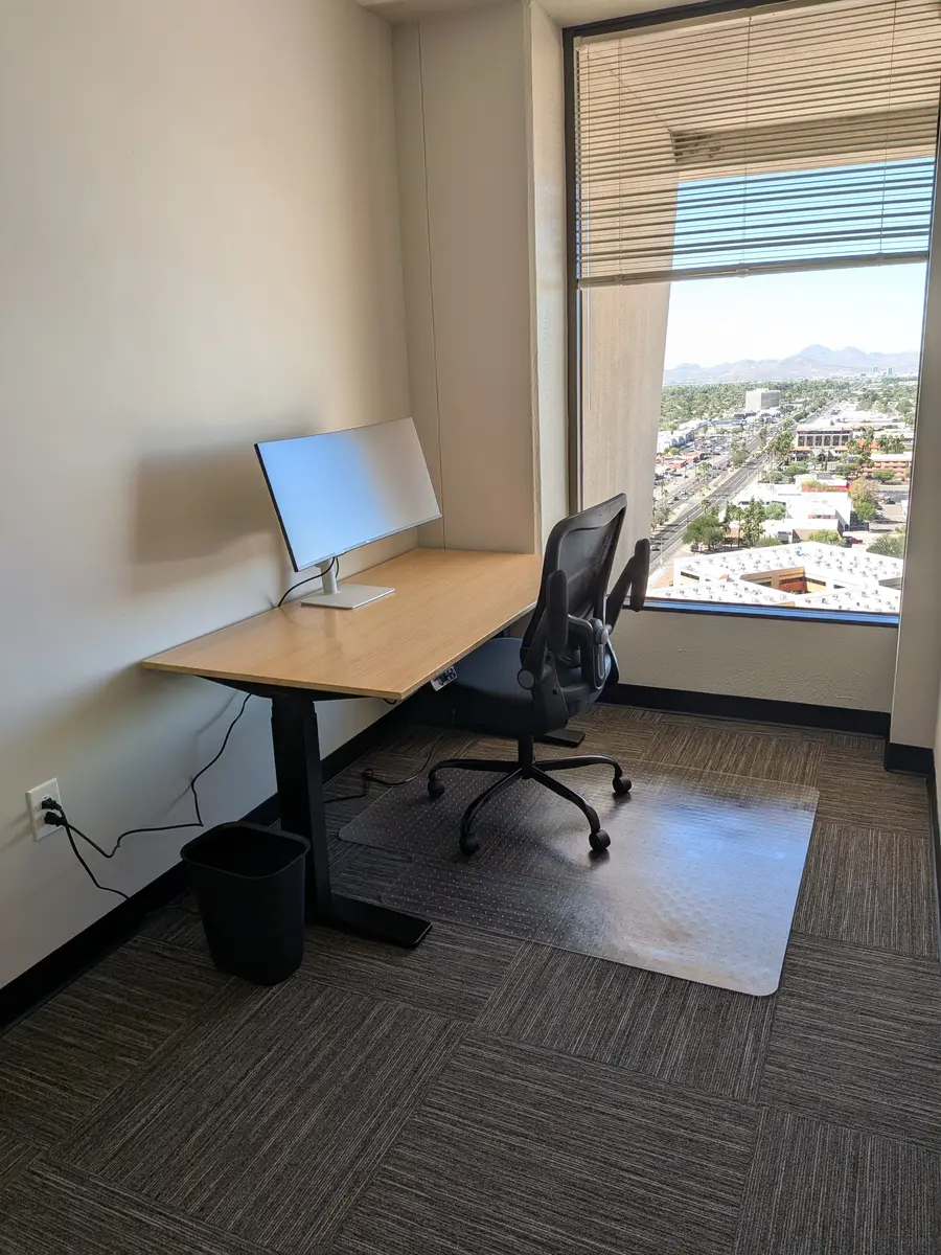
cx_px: 470
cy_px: 628
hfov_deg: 56.8
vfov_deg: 71.6
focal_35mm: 24
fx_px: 870
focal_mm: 4.53
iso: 24
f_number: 1.7
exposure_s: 1/160
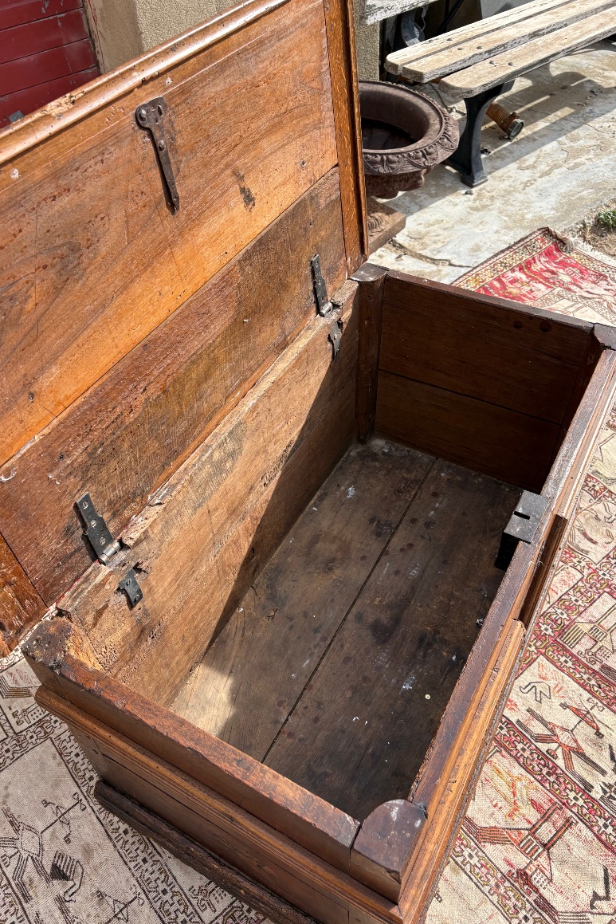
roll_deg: +5.4
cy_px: 452
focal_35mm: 28
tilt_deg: -43.9
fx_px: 718
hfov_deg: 46.4
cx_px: 287
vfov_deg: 65.5
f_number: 1.6
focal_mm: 5.96
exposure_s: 1/1048
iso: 50
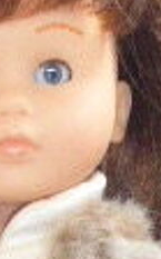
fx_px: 1711
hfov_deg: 5.4
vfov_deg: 8.2
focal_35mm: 243
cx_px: 32
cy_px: 553
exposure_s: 1/60
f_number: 3.9
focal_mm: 6.9
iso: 500
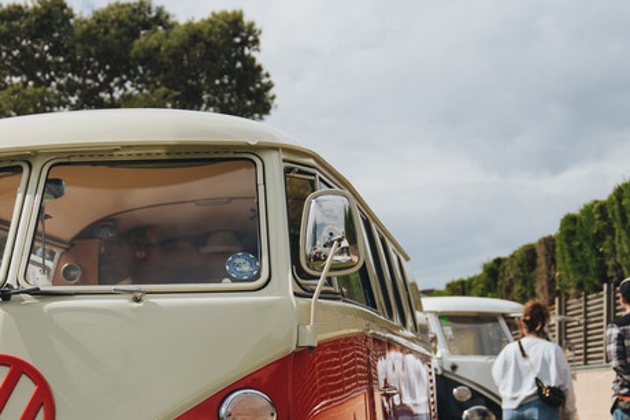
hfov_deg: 26.7
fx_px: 1278
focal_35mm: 73
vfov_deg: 18.4
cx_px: 55
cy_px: 373
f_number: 2.8
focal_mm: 28
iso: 160
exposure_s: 1/400
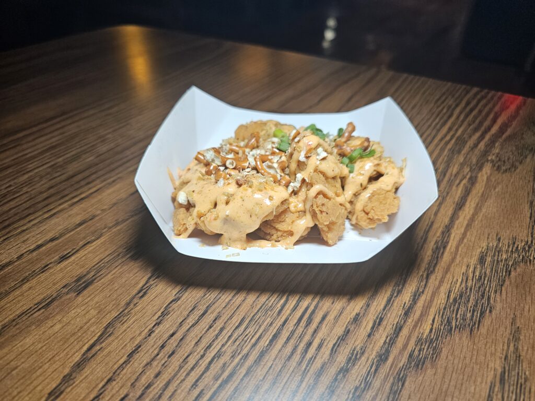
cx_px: 268
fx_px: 355
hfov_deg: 73.9
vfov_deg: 58.9
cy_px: 200
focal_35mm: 23
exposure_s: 1/120
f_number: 1.7
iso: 160
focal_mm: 6.3
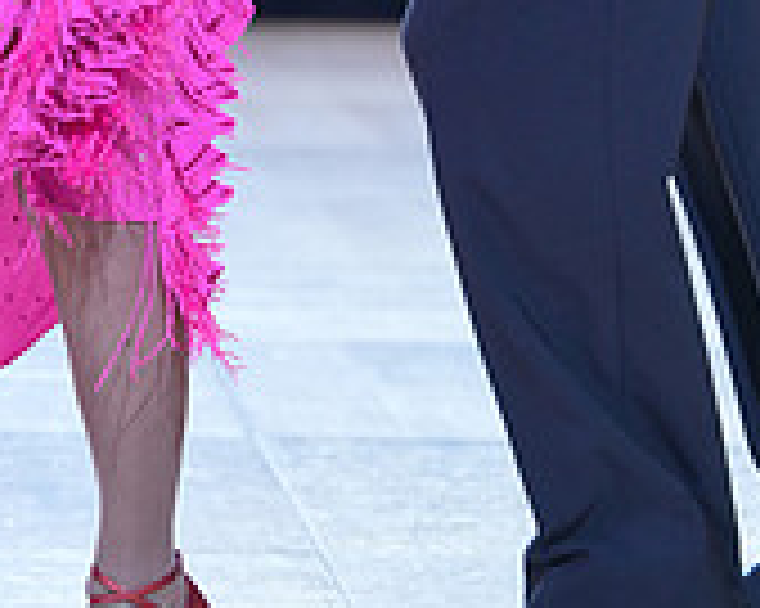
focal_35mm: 383
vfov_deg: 4.0
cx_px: -52
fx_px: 8610
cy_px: -315
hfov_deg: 5.0
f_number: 4
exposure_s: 1/400
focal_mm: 119
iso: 800
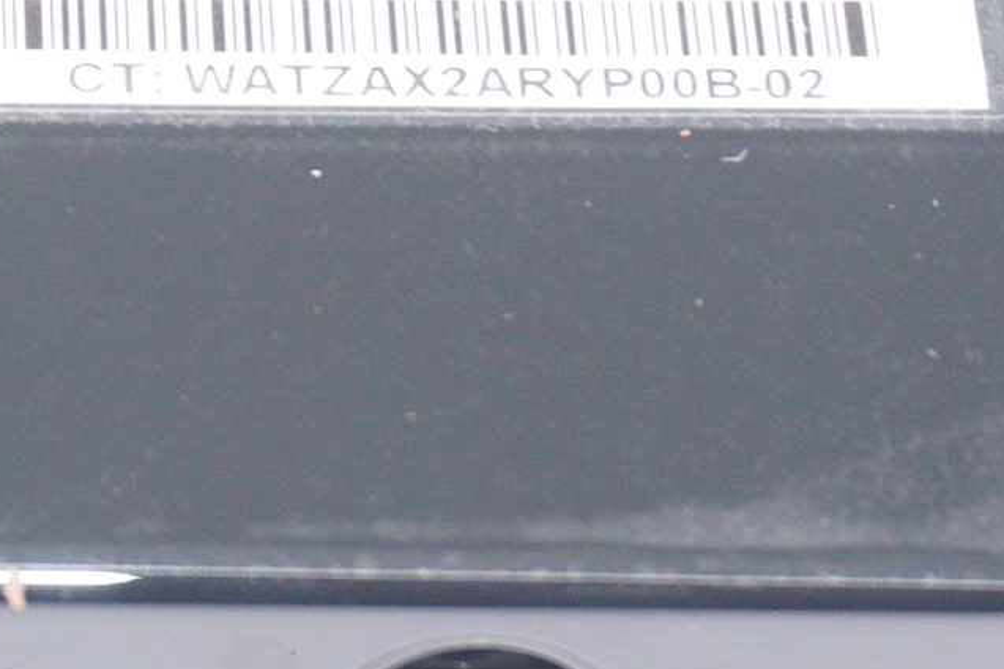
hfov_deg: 7.6
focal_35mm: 269
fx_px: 7498
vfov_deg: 5.1
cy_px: 163
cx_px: -403
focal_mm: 38
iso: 640
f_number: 6.3
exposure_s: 1/125
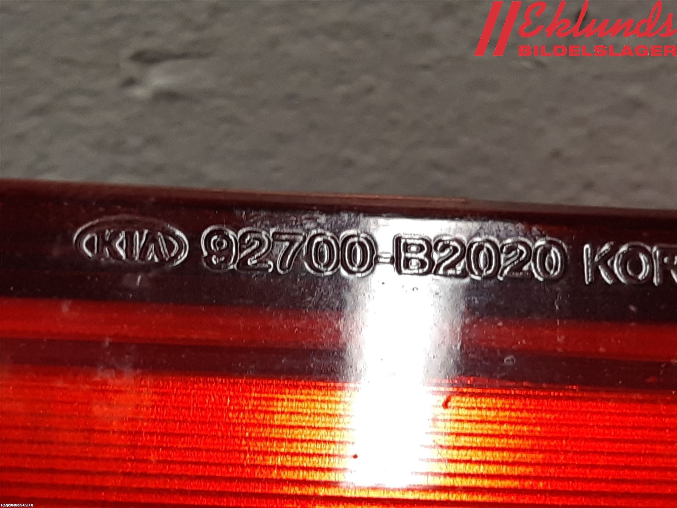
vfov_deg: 53.1
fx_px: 508
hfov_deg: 67.3
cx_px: 338
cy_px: 254
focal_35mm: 26
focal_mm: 3.93
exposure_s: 1/50
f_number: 1.7
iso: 64
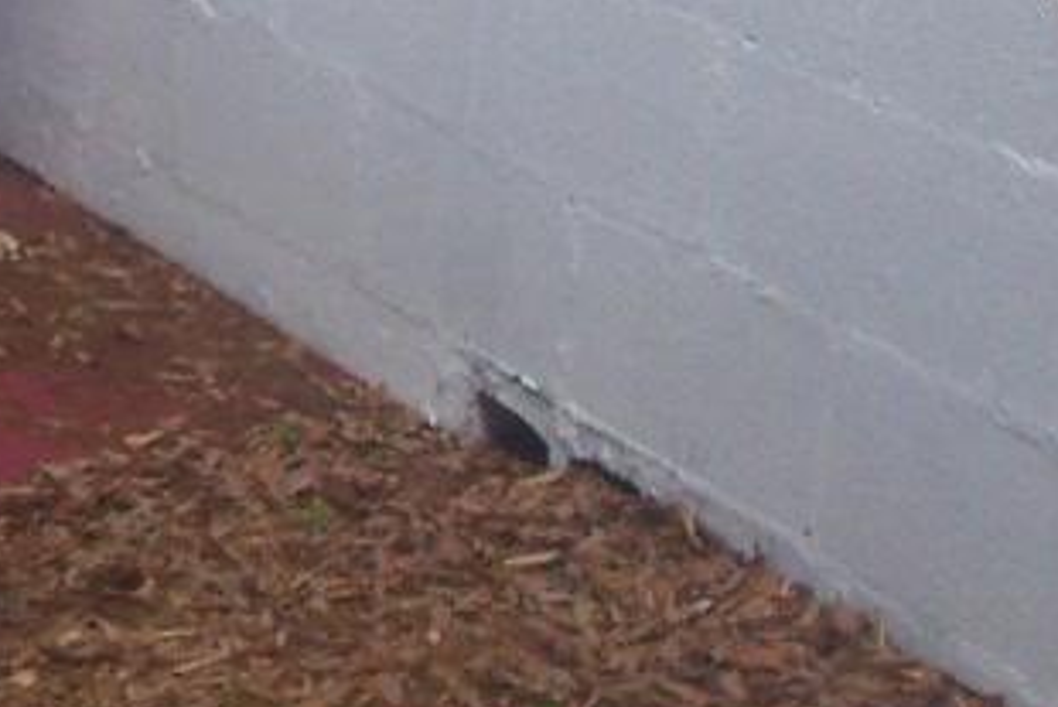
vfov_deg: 9.8
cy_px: -147
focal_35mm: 138
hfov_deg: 14.2
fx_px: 4057
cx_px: -369
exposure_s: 1/180
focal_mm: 7.5
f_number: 2.8
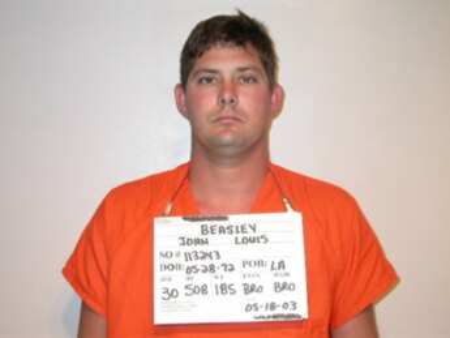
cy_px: 169
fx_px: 728
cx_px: 225
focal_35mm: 56
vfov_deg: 26.1
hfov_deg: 34.3
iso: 100
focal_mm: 11.6
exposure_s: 1/60.3
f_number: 3
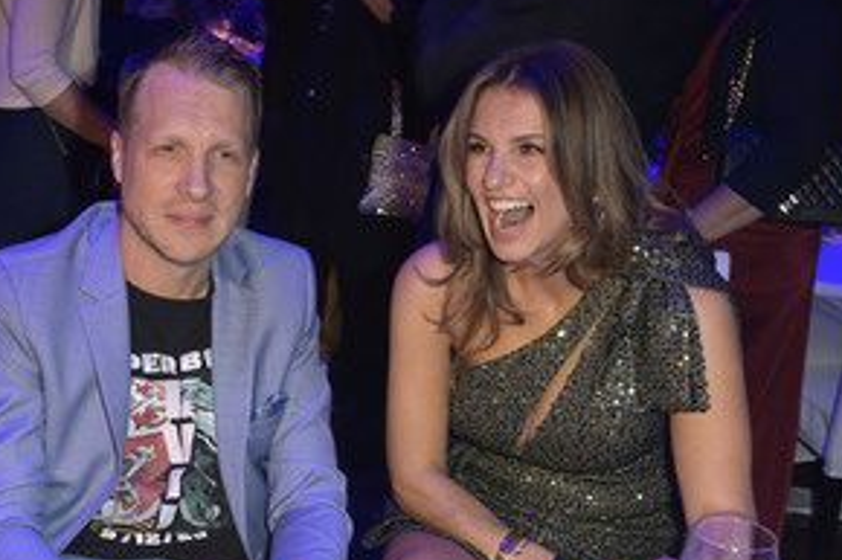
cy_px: 389
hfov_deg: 35.5
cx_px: 315
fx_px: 1309
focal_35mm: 56
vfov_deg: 24.0
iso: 2500
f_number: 5.6
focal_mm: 36
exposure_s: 1/60
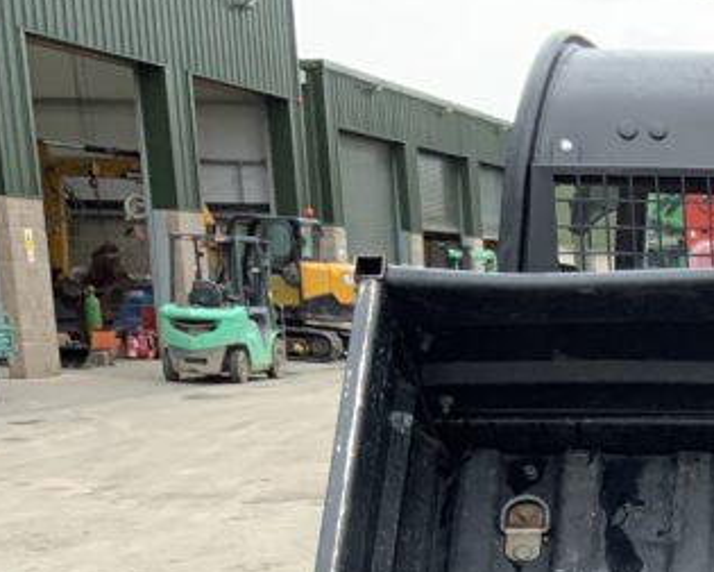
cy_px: 822
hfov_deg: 18.1
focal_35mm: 92
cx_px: 1131
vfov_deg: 15.6
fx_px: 1944
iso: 16
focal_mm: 3
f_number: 1.8
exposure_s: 1/346
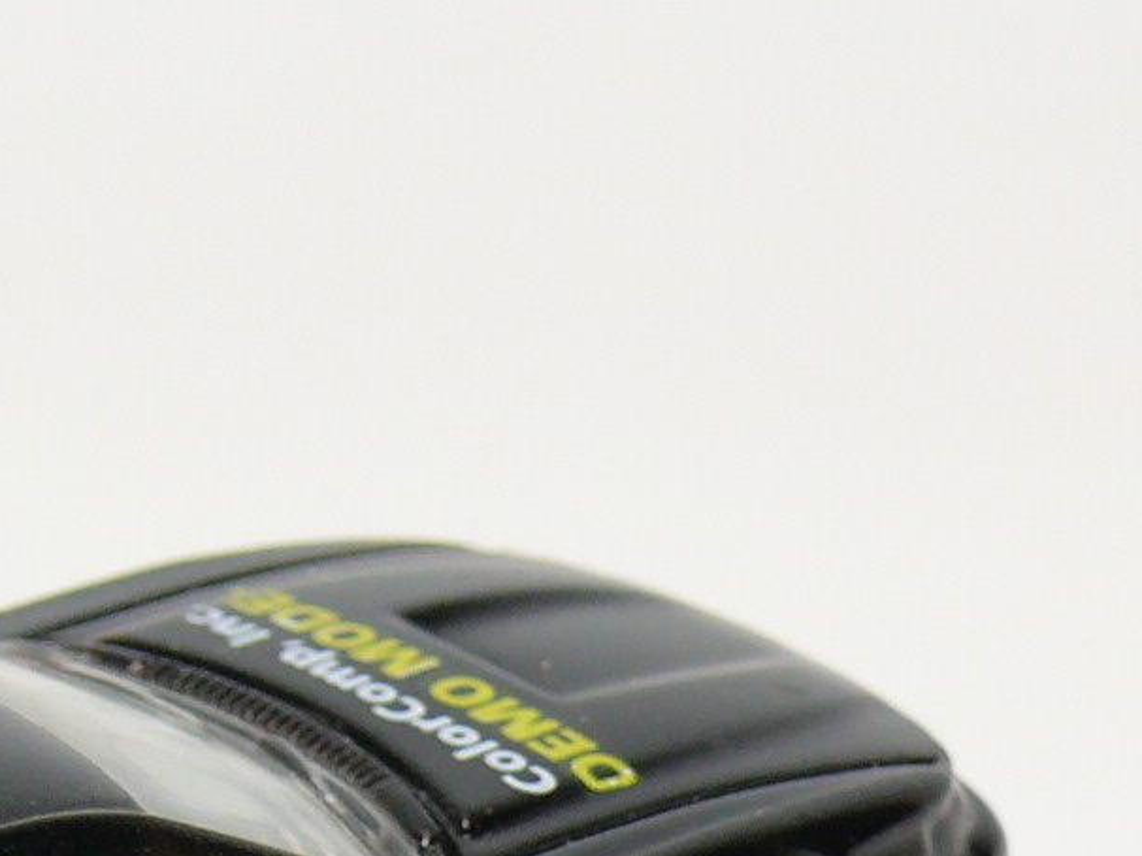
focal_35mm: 272
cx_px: -94
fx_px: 8970
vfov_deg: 5.4
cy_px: 996
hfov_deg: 7.2
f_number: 4
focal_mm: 13.6
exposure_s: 1/30
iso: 100
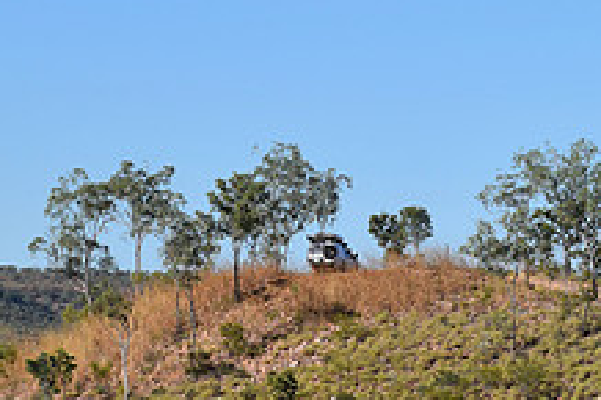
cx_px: 579
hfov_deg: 6.9
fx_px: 4993
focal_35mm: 299
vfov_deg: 4.6
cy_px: 305
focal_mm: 75
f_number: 10
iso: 200
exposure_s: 1/400
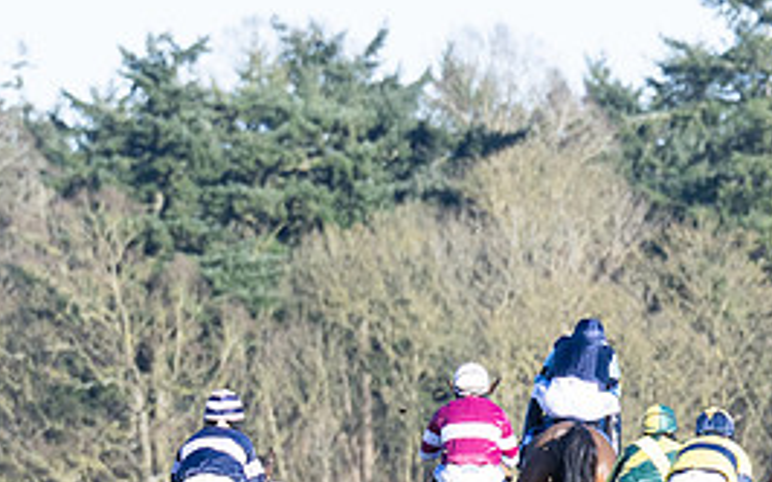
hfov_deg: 2.3
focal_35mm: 929
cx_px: 1004
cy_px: 651
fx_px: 19537
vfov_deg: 1.4
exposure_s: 1/1250
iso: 400
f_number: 5
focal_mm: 200
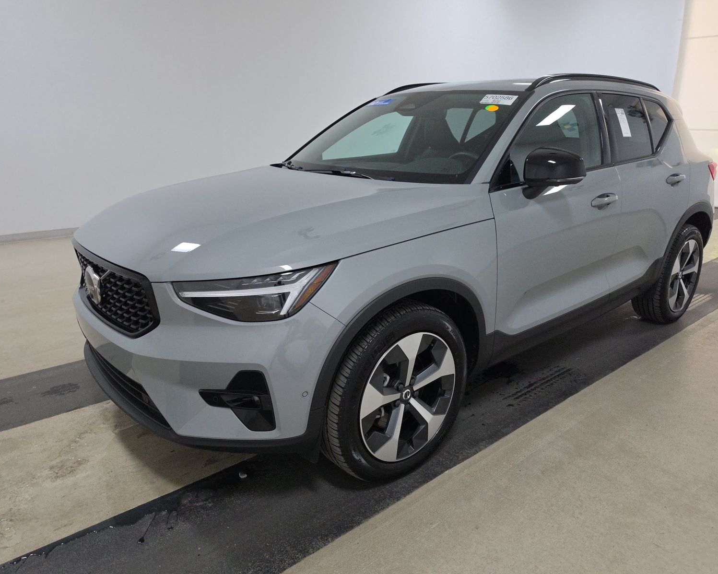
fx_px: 510
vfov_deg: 58.8
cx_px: 380
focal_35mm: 24
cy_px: 287
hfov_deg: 70.2
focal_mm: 6.5
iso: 277
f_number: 1.4
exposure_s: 1/100
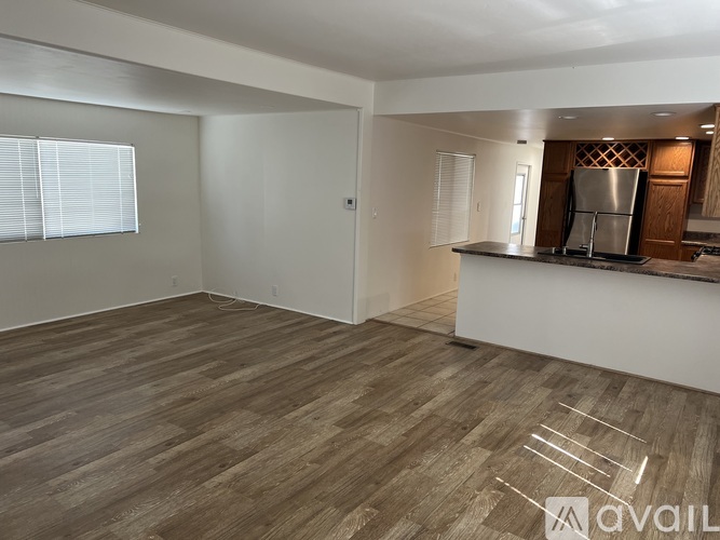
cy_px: 270
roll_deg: -1.8
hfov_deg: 67.3
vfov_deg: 53.0
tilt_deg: -10.6
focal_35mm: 26
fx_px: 541
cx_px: 360
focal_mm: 5.7
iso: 125
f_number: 1.5
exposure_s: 1/120
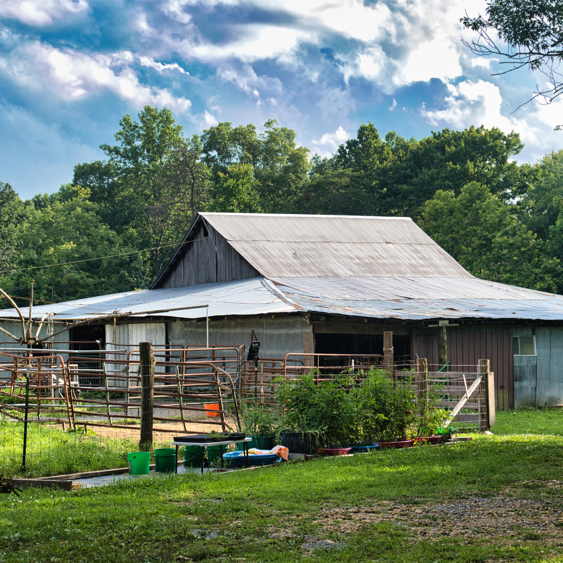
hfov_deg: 22.4
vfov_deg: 22.5
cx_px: 362
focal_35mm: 77
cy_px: 282
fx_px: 1417
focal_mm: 60
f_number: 5.6
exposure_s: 1/160
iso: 100
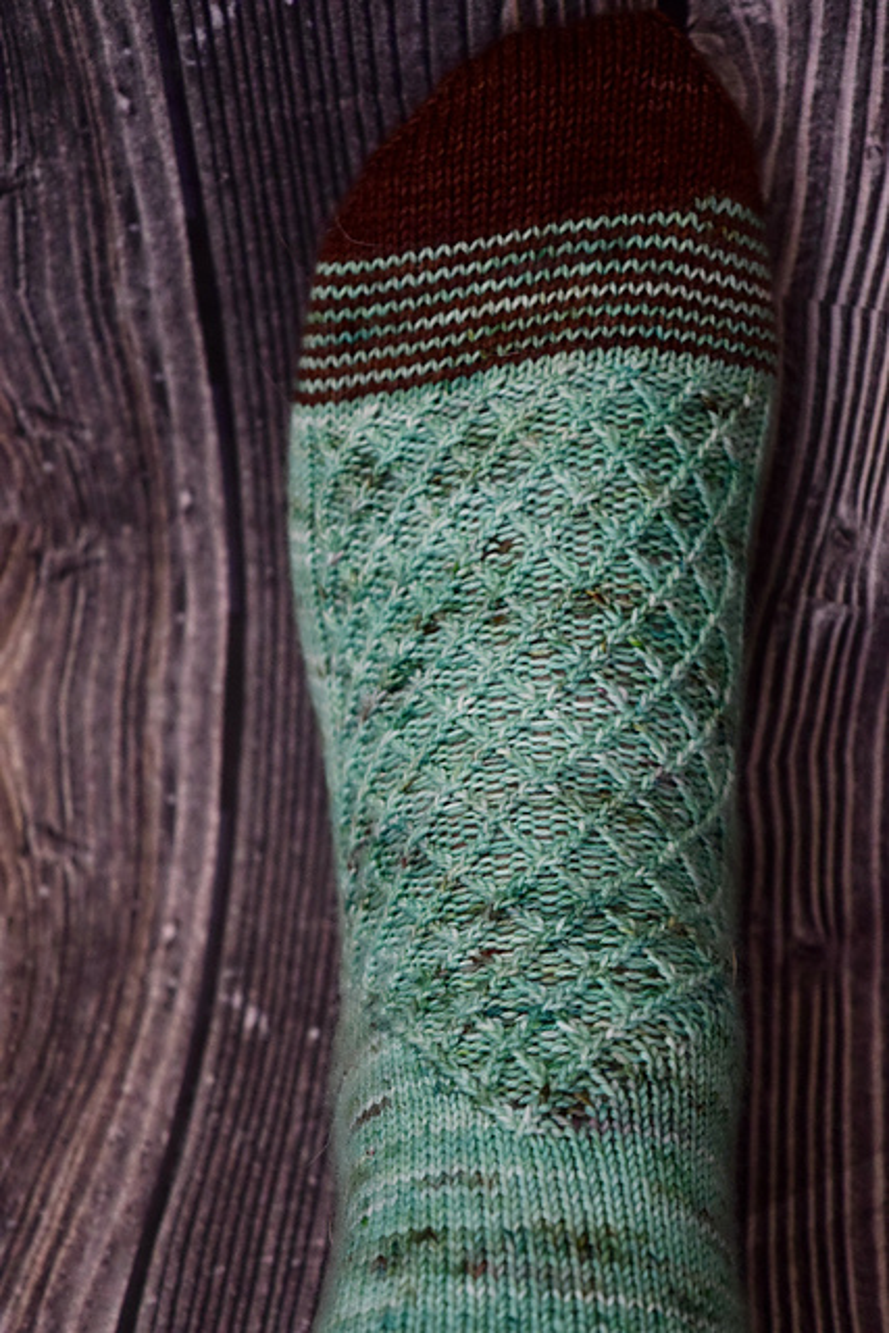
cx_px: 444
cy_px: 666
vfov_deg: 24.6
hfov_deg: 16.6
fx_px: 3054
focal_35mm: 82
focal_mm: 55
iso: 2200
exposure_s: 1/125
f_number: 5.6
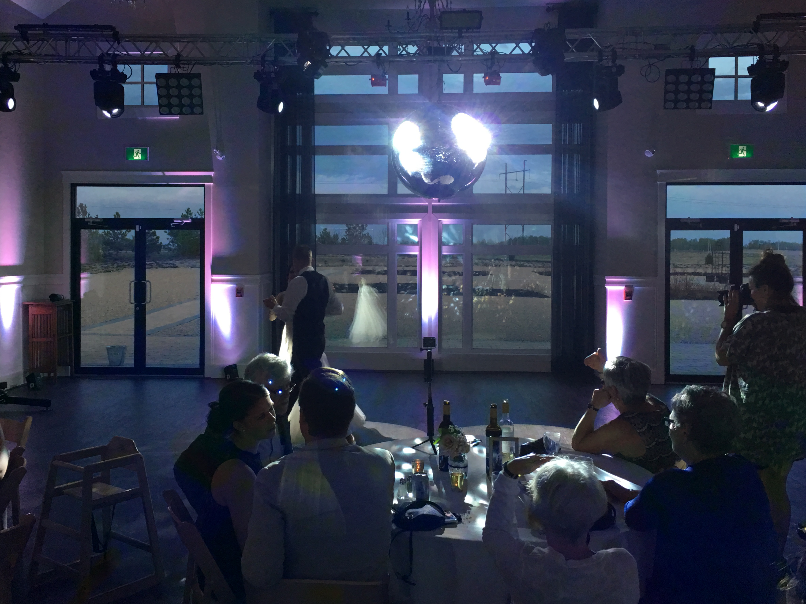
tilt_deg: -0.9
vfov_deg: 41.7
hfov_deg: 53.9
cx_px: 376
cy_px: 265
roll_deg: -0.9
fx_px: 792
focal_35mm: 34
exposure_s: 1/30
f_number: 2.2
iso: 40
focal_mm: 4.15
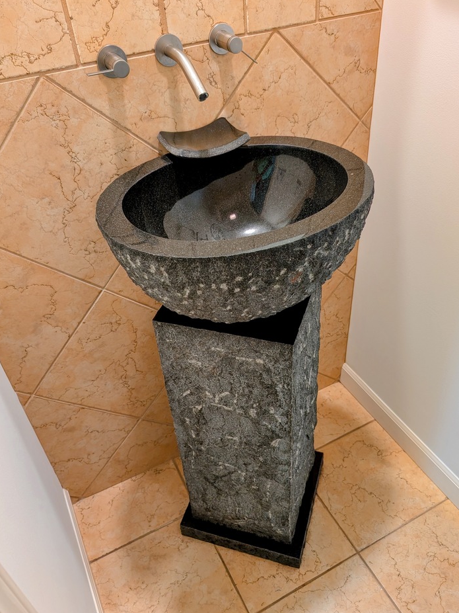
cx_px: 245
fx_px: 495
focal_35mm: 28
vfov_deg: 63.4
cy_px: 309
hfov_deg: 49.7
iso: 114
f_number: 1.68
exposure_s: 1/24
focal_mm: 6.9
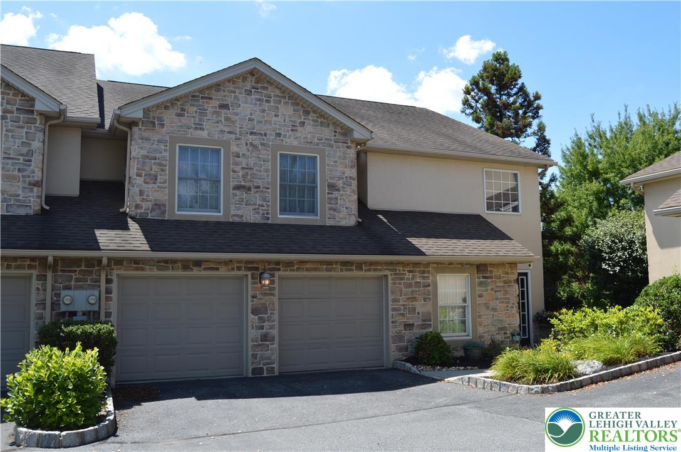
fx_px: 623
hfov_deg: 57.3
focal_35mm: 33
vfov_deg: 39.9
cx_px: 340
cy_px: 226
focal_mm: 22
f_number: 7.1
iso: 100
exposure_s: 1/200
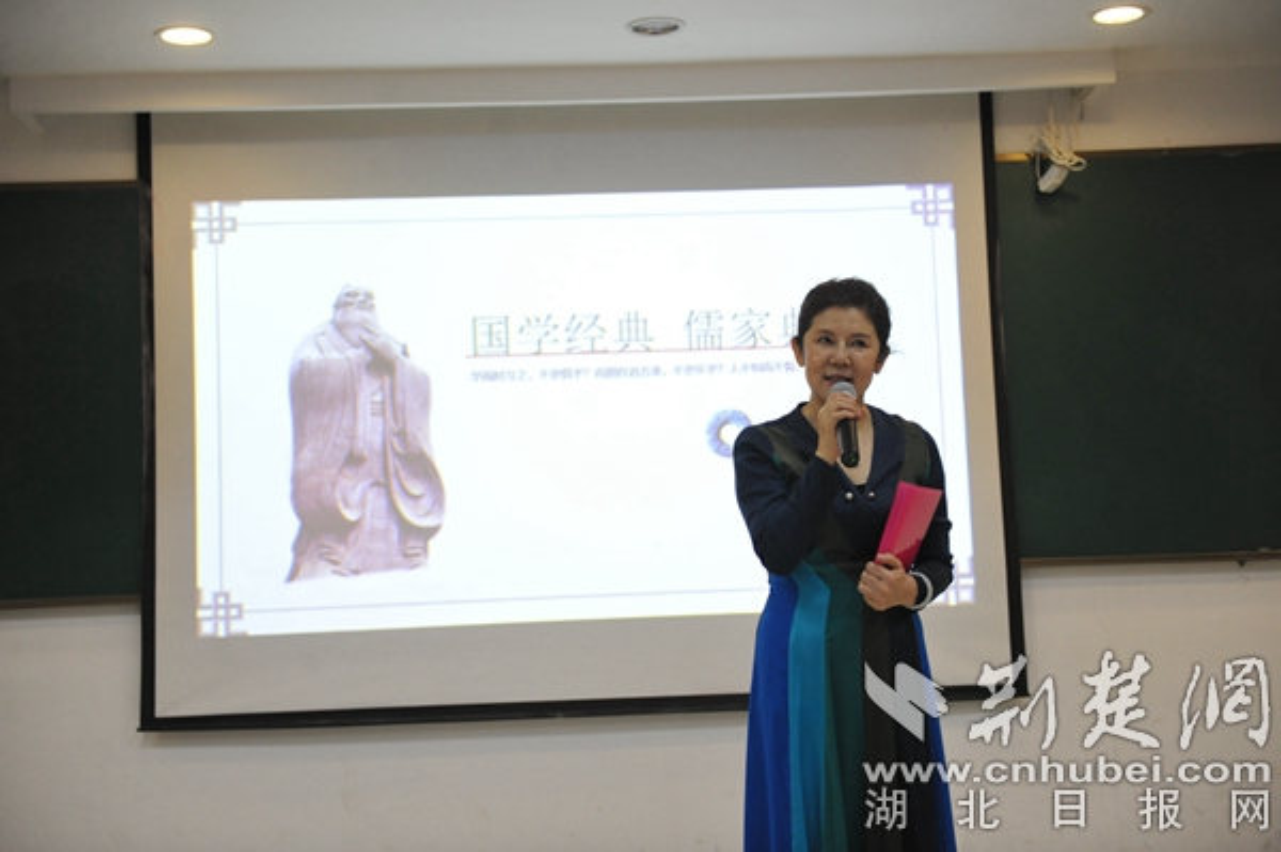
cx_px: 640
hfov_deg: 34.5
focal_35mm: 58
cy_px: 426
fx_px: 2062
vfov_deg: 23.3
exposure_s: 1/250
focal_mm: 58
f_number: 2.8
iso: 1600
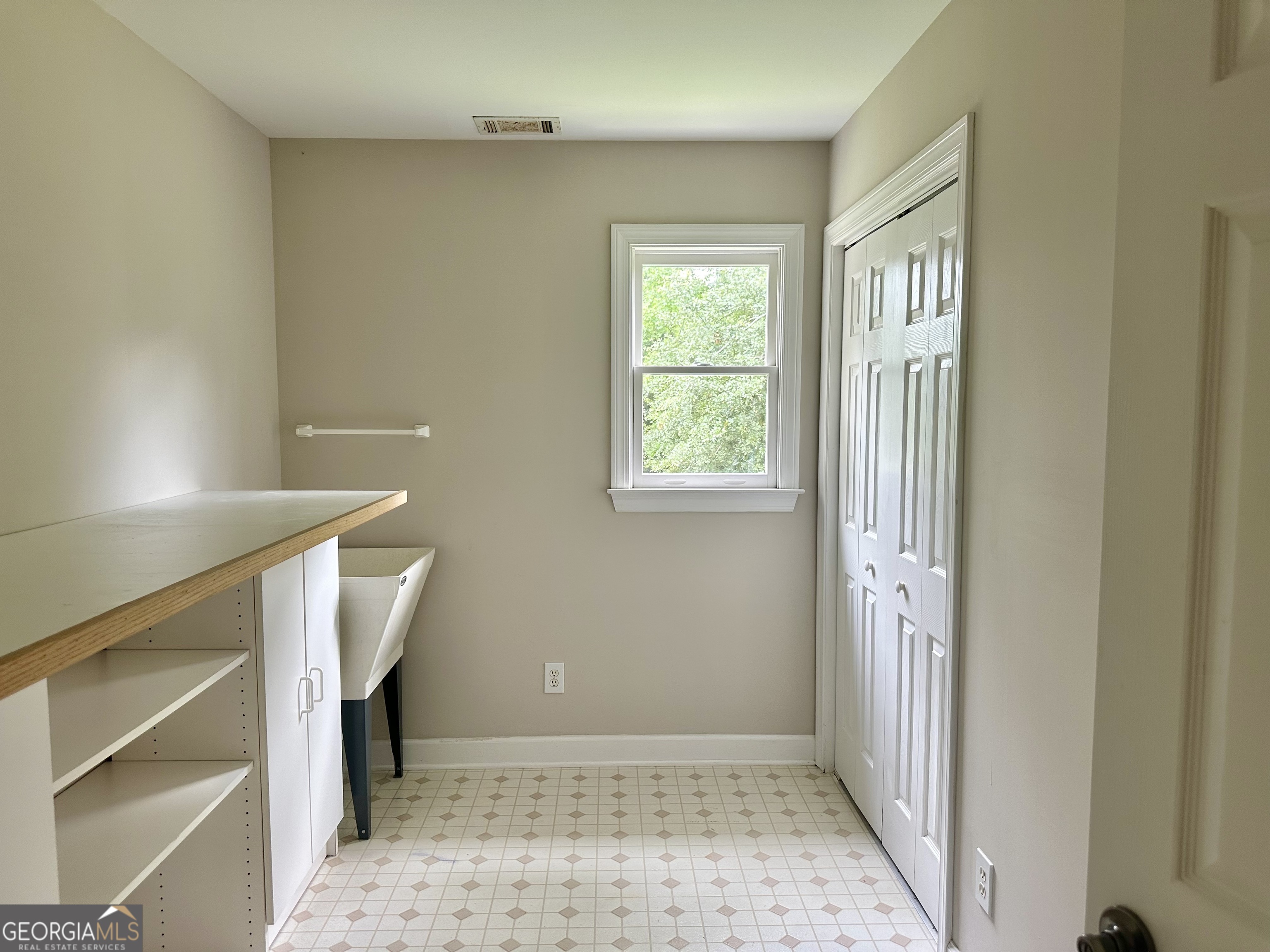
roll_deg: -0.1
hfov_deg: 71.6
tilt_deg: -4.9
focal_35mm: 24
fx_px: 881
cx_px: 635
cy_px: 476
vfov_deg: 56.8
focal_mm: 6.86
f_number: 1.78
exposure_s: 1/120
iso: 125
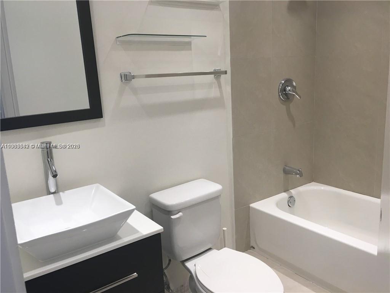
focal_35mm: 29
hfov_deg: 61.7
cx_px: 195
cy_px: 146
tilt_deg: -10.5
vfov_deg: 48.2
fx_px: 327
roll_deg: +1.7
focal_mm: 4.15
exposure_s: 1/30
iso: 25
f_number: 2.2
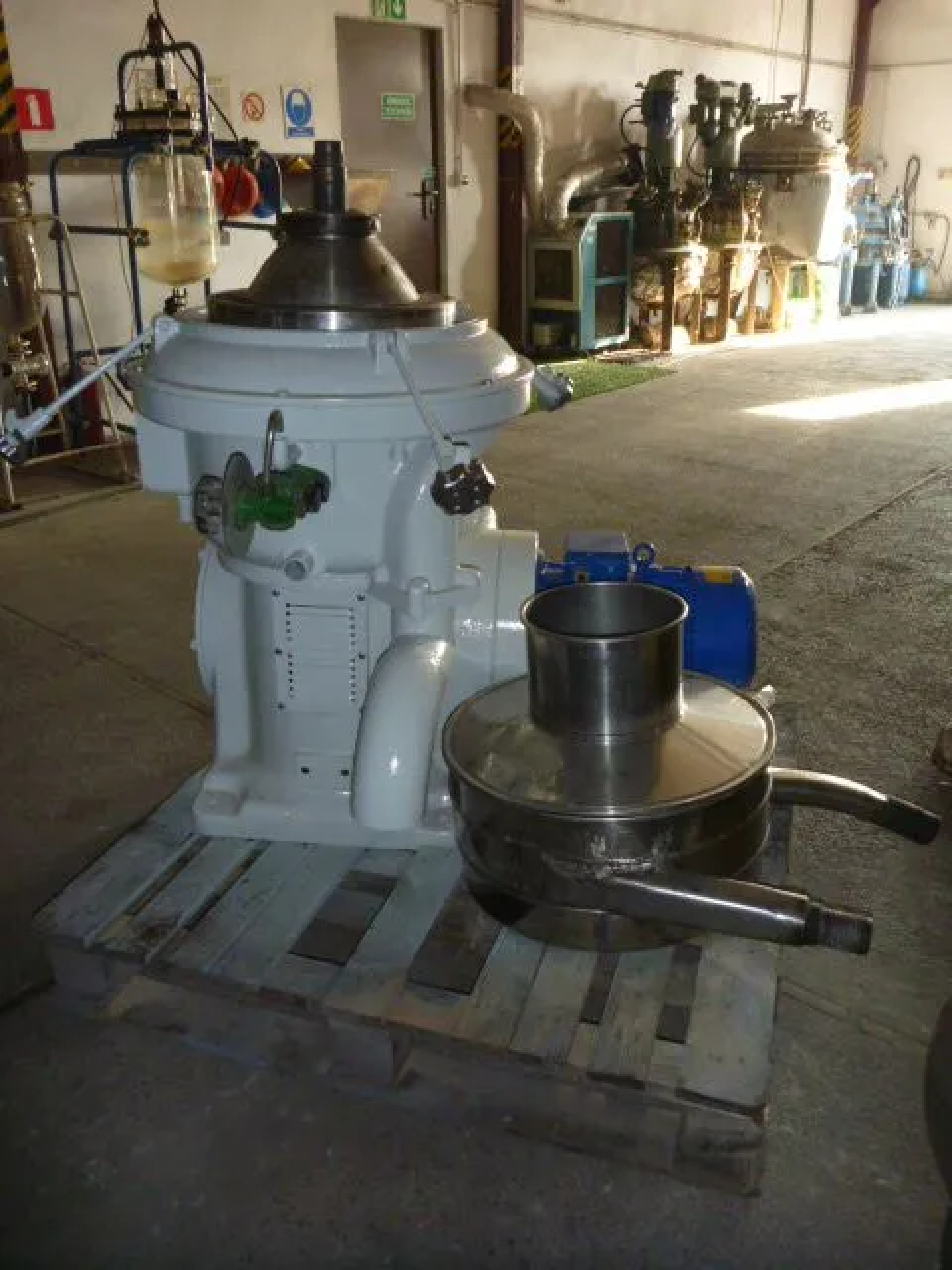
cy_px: 635
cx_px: 476
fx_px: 1027
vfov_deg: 63.4
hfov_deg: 49.7
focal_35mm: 28
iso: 320
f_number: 3.3
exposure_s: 1/30
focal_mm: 4.9
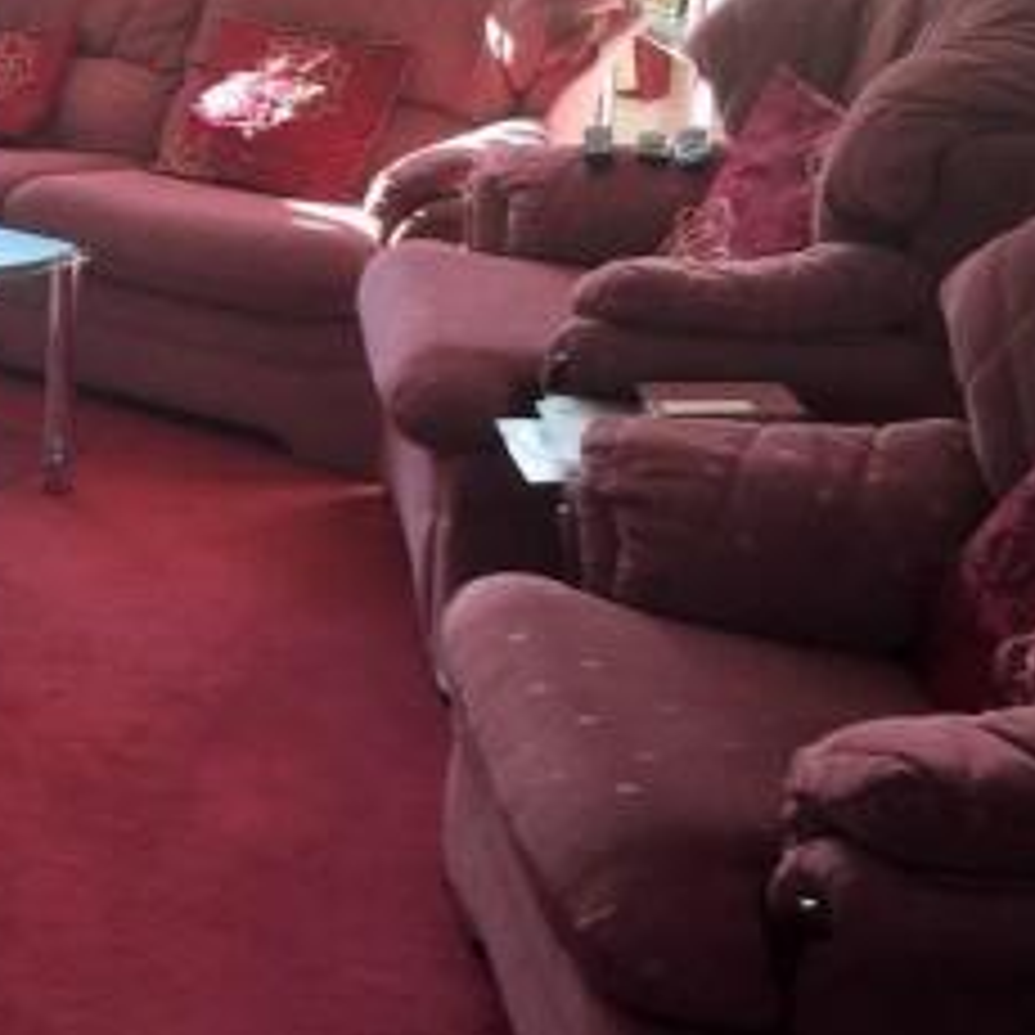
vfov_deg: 25.9
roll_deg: -1.8
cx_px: -196
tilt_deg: -14.2
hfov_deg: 24.2
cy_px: 178
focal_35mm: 65
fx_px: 2199
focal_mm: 4.15
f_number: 2.2
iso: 32
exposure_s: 1/100
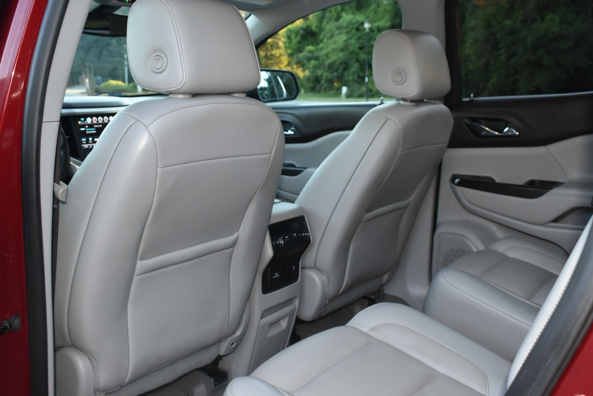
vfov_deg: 34.2
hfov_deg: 49.5
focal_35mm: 39
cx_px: 292
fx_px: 643
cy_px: 189
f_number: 4.5
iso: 800
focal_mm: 24
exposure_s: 1/80
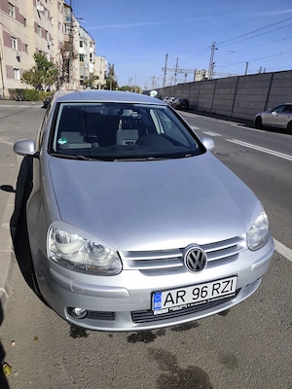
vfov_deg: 73.9
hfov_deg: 58.9
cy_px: 194
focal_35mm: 23
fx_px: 259
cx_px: 146
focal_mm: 6.19
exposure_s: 1/1244
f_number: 1.65
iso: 50
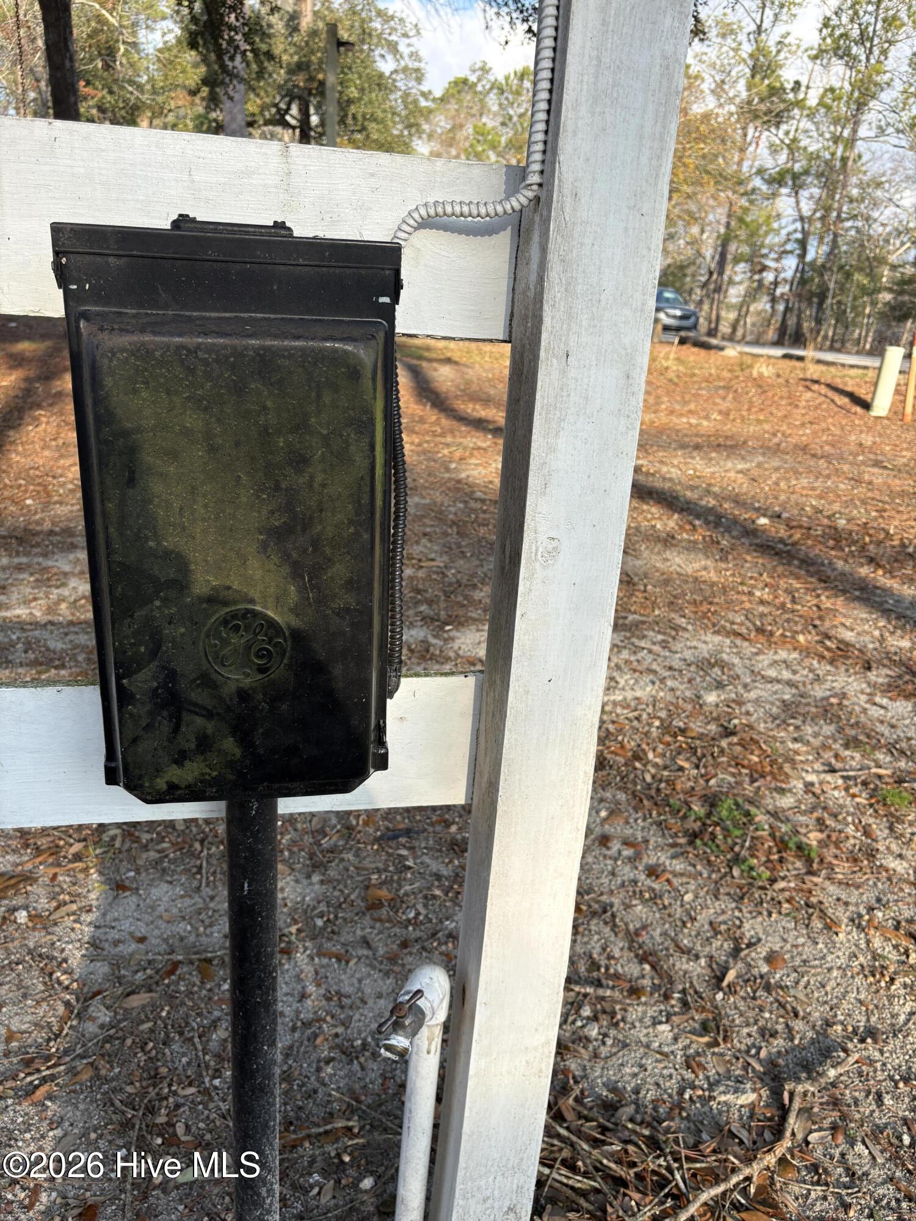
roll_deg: -2.4
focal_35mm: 26
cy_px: 610
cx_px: 458
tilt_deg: -18.0
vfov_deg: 67.3
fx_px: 917
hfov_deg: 53.1
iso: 50
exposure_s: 1/959
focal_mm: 5.96
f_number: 1.6
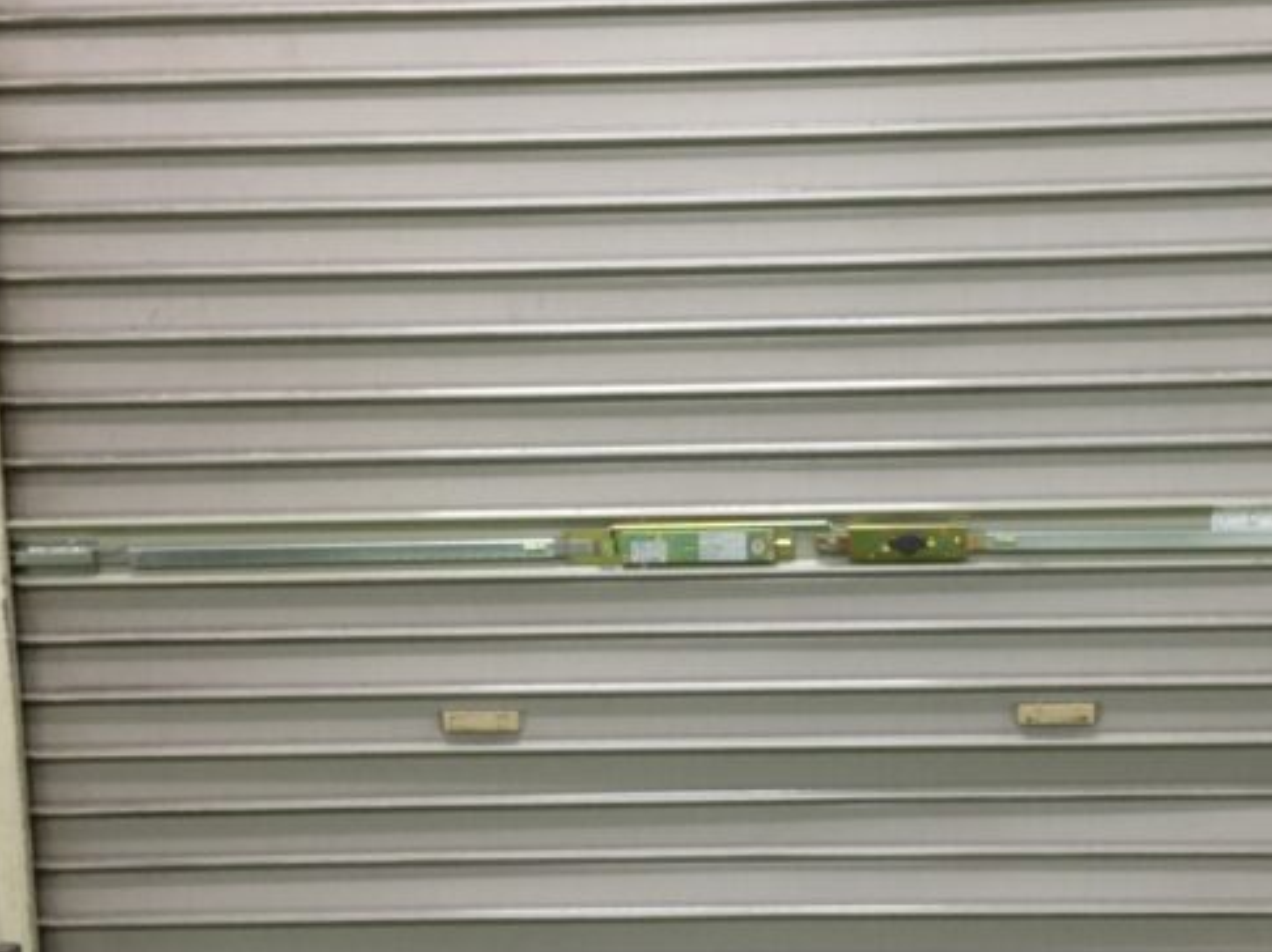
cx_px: 790
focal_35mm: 43
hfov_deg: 43.5
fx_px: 1579
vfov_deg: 33.4
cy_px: 594
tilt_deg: -8.1
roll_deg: +0.7
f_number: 2.2
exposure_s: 1/30
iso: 125
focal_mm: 4.15
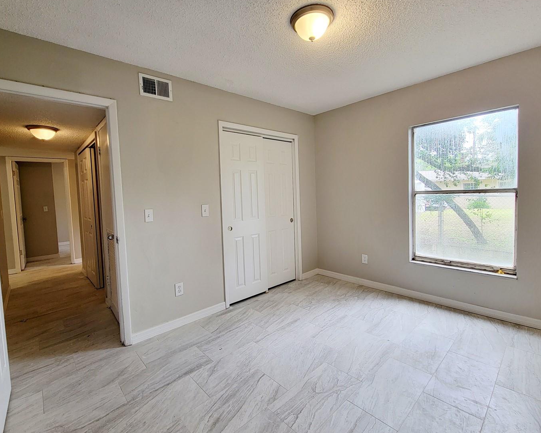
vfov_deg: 84.0
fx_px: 240
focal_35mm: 15
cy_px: 215
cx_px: 265
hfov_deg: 96.8
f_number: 2.2
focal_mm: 2.2
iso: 80
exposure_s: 1/60.2
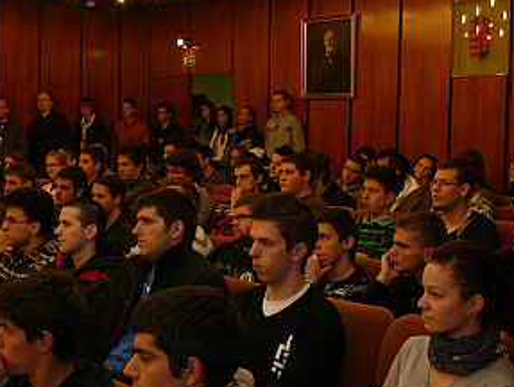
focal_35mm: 58
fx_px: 862
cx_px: 168
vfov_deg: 25.2
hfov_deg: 32.9
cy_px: 228
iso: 100
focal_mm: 7.9
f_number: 4
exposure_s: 1/30
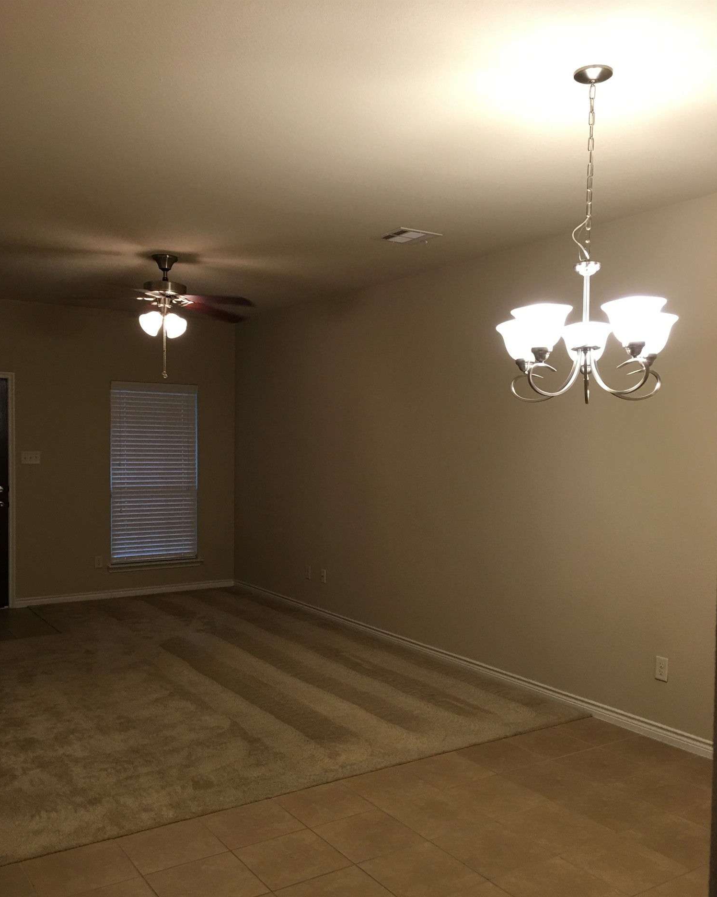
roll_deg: -1.0
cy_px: 490
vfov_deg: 57.1
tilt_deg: -1.6
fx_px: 822
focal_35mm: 31
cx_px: 350
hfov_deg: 47.1
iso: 40
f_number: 2.2
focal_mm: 4.15
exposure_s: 1/15
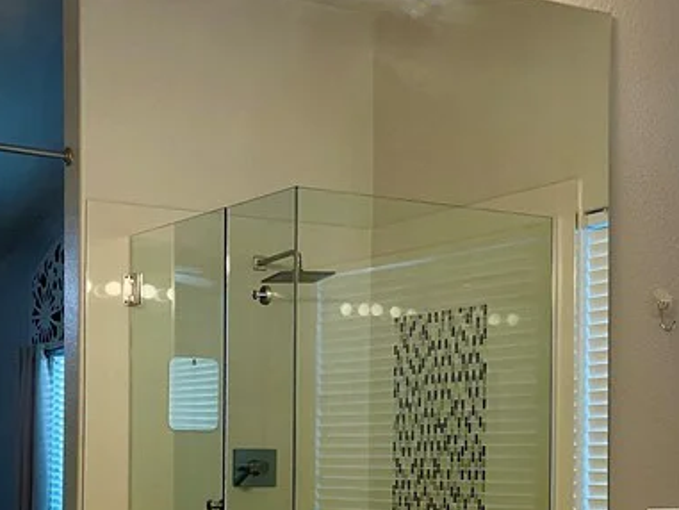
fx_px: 1530
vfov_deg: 18.6
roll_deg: -0.3
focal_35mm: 78
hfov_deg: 24.9
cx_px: 431
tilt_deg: +0.1
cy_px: 449
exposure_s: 1/60
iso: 40
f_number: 1.8
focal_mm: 3
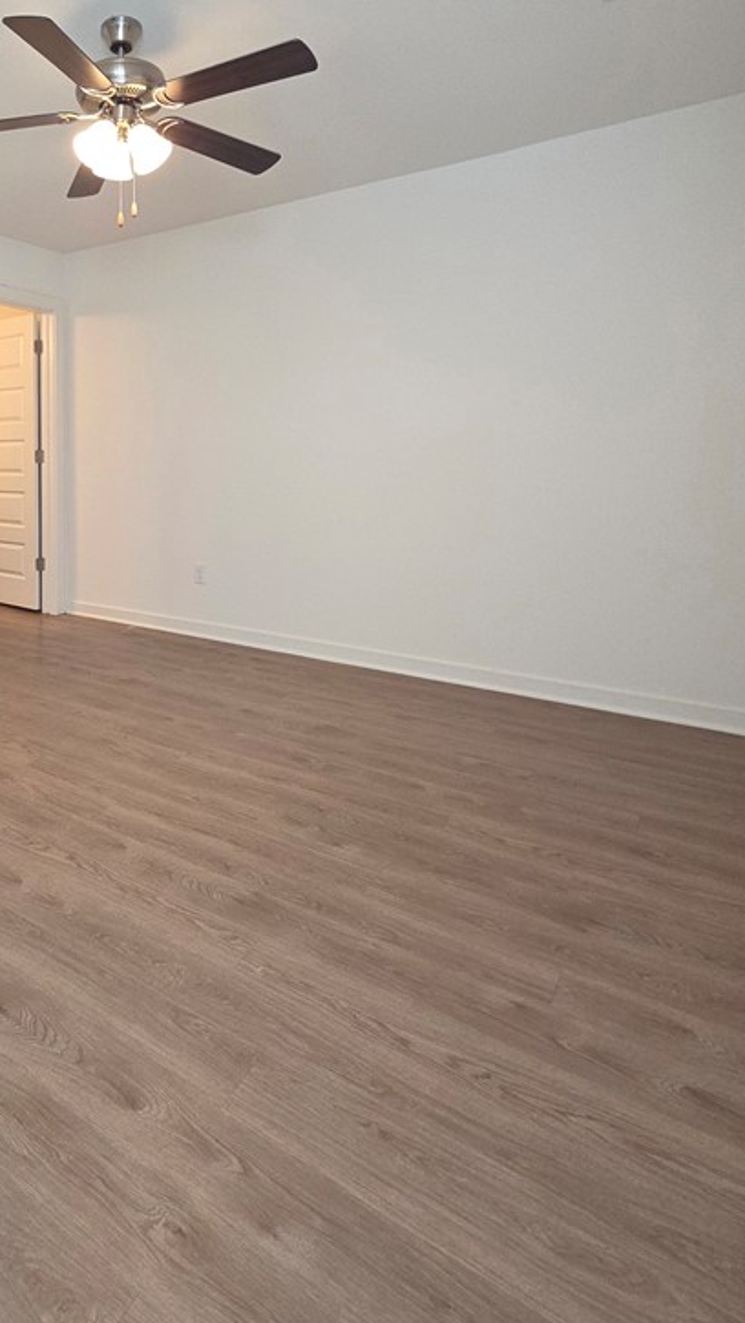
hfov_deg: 50.7
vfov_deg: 85.2
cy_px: 511
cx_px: 100
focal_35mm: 20
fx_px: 702
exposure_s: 1/60.2
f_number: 1.9
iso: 125
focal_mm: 2.2
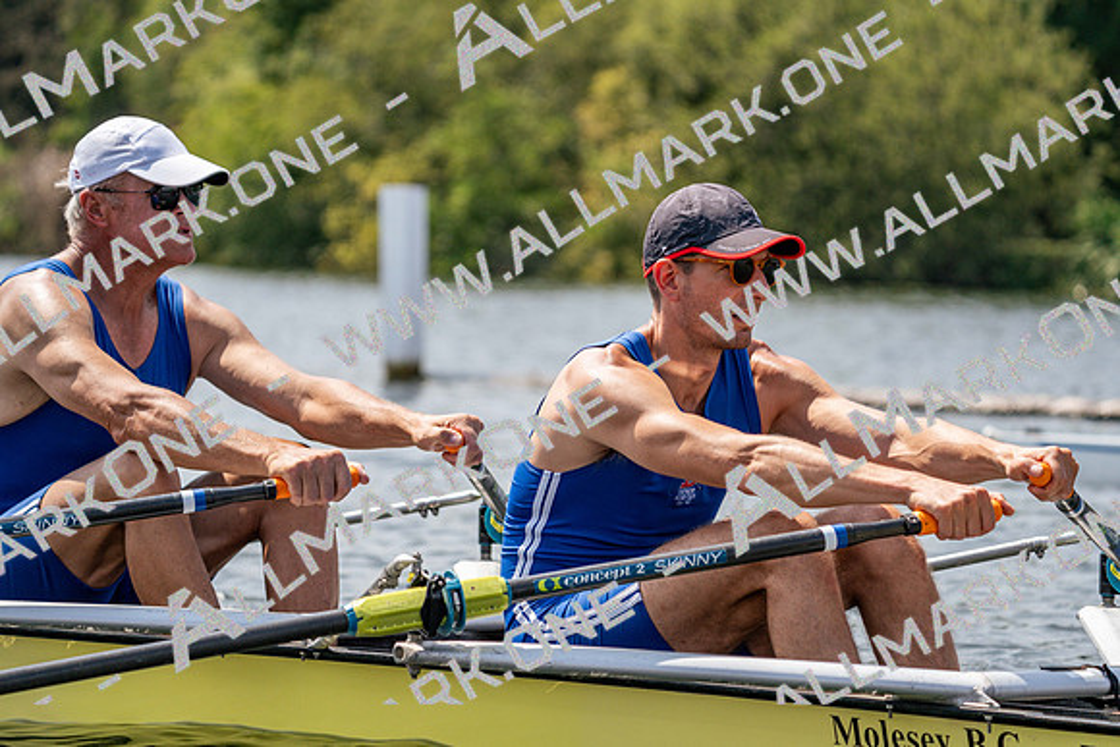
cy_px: 374
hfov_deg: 10.3
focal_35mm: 200
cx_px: 560
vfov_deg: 6.9
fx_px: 6223
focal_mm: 200
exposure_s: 1/1600
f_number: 5.6
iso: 250
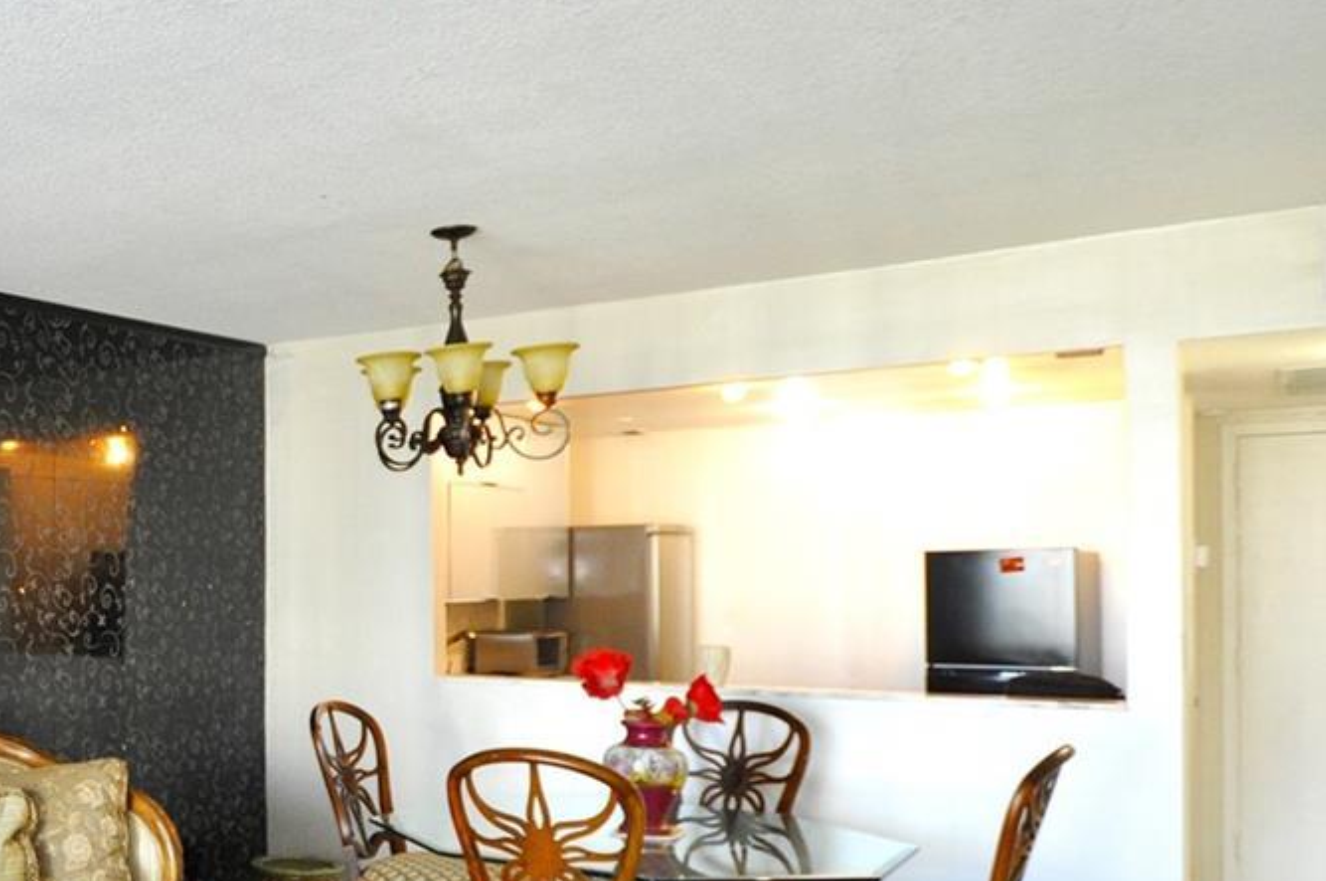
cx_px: -72
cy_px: 565
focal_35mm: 36
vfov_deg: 36.5
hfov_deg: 43.4
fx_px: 1324
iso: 800
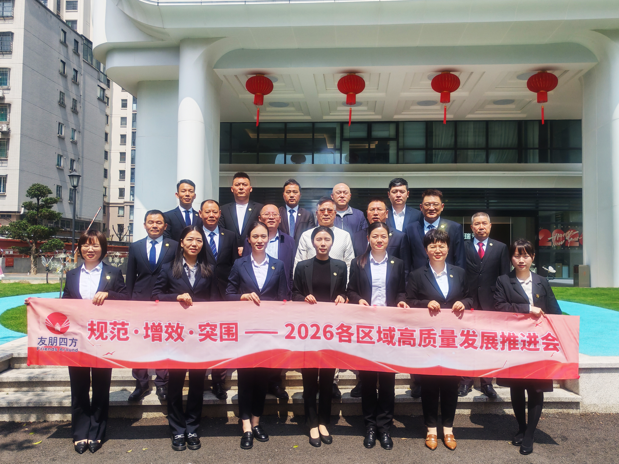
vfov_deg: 45.4
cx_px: 310
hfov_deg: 58.4
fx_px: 554
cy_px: 232
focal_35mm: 31
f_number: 1.95
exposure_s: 1/2200
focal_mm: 5.52
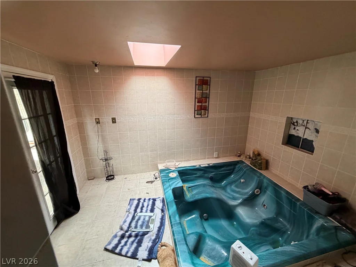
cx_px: 178
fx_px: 144
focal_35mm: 14
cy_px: 134
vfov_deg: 85.7
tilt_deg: -15.3
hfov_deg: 102.1
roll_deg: +0.9
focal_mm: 2.22
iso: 320
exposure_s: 1/60
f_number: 2.2
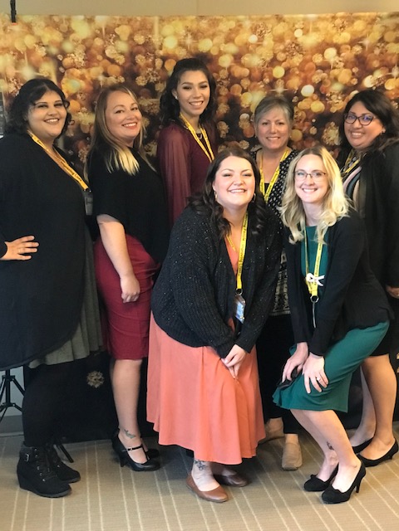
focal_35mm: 57
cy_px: 266
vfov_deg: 33.8
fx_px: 876
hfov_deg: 25.7
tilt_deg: -9.4
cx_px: 200
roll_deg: +2.2
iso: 640
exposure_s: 1/60
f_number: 2.8
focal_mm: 6.6
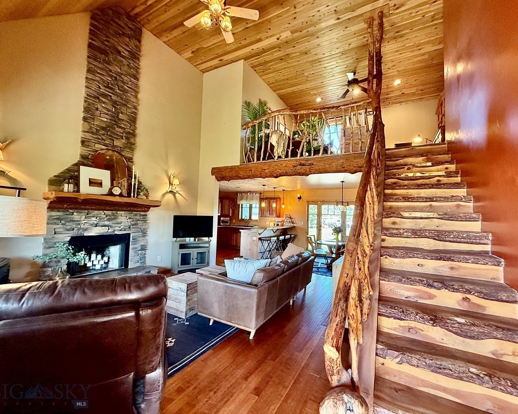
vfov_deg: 84.0
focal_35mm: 15
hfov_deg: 96.8
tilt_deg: +3.1
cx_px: 268
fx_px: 230
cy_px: 203
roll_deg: -1.9
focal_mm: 2.22
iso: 640
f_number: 2.2
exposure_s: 1/120
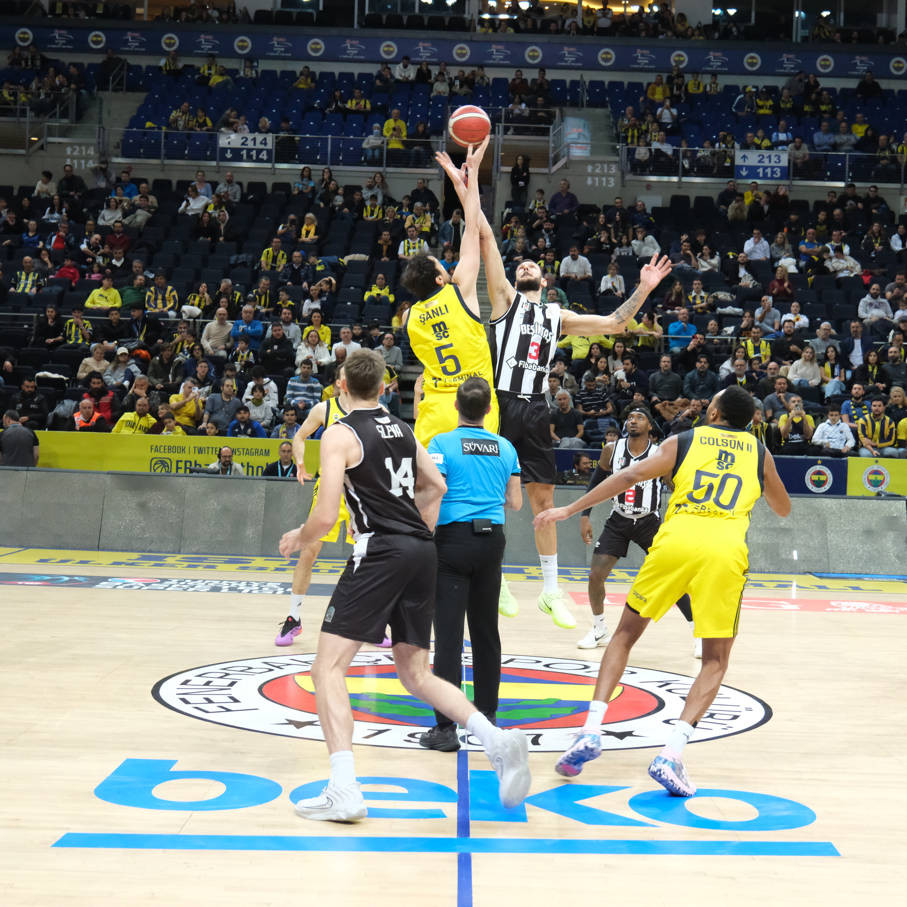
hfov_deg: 32.2
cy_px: 448
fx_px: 1571
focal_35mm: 53
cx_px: 451
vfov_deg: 32.2
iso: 5000
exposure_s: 1/500
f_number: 4
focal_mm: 27.5
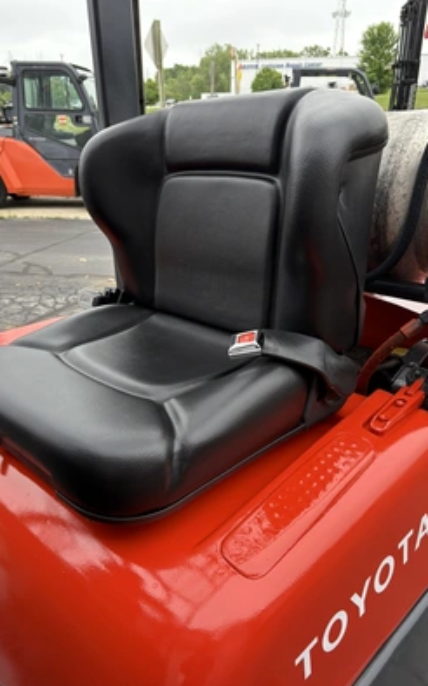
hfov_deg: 44.5
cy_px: 343
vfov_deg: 66.5
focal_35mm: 28
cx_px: 195
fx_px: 523
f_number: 1.6
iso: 64
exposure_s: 1/462
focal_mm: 5.96
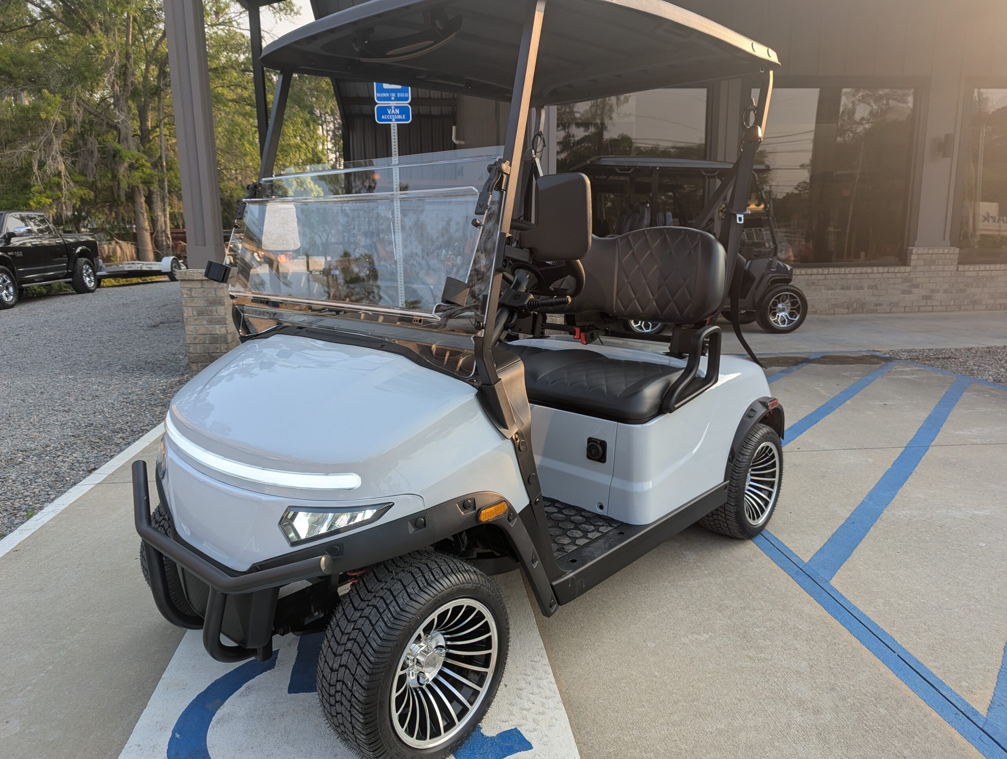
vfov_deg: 56.9
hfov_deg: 71.5
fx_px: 699
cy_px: 380
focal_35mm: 24
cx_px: 504
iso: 43
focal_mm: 6.81
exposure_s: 1/622
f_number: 1.85
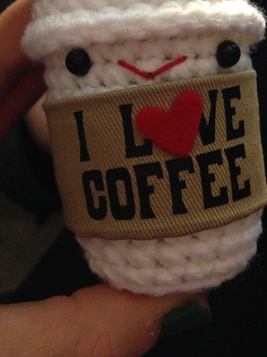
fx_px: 504
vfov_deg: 38.1
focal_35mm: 49
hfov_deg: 29.7
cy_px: 96
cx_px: 139
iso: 500
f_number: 2.4
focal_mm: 4.12
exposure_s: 1/15
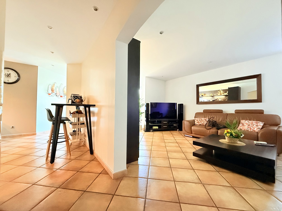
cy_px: 106
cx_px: 141
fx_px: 114
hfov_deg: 102.1
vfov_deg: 85.7
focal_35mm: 14
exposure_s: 1/50
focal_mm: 2.22
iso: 800
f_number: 2.2
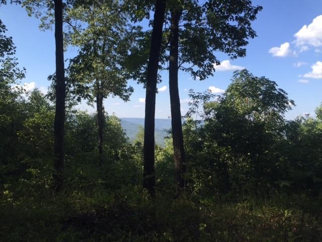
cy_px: 121
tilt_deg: +2.3
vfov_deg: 48.2
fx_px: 270
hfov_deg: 61.7
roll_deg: -3.4
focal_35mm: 29
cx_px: 161
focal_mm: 4.15
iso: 32
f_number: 2.2
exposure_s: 1/898
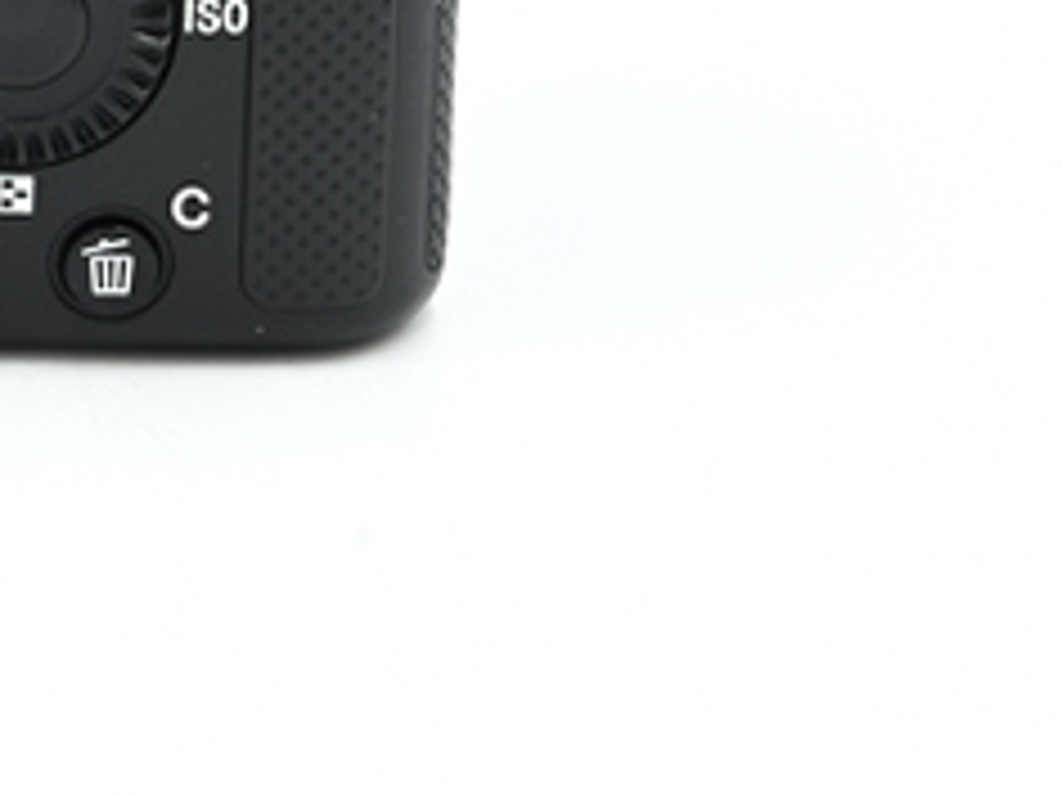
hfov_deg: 7.1
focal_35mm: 277
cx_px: -441
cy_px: -385
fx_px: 8498
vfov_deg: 5.3
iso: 100
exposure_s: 1/13
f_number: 14
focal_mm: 70
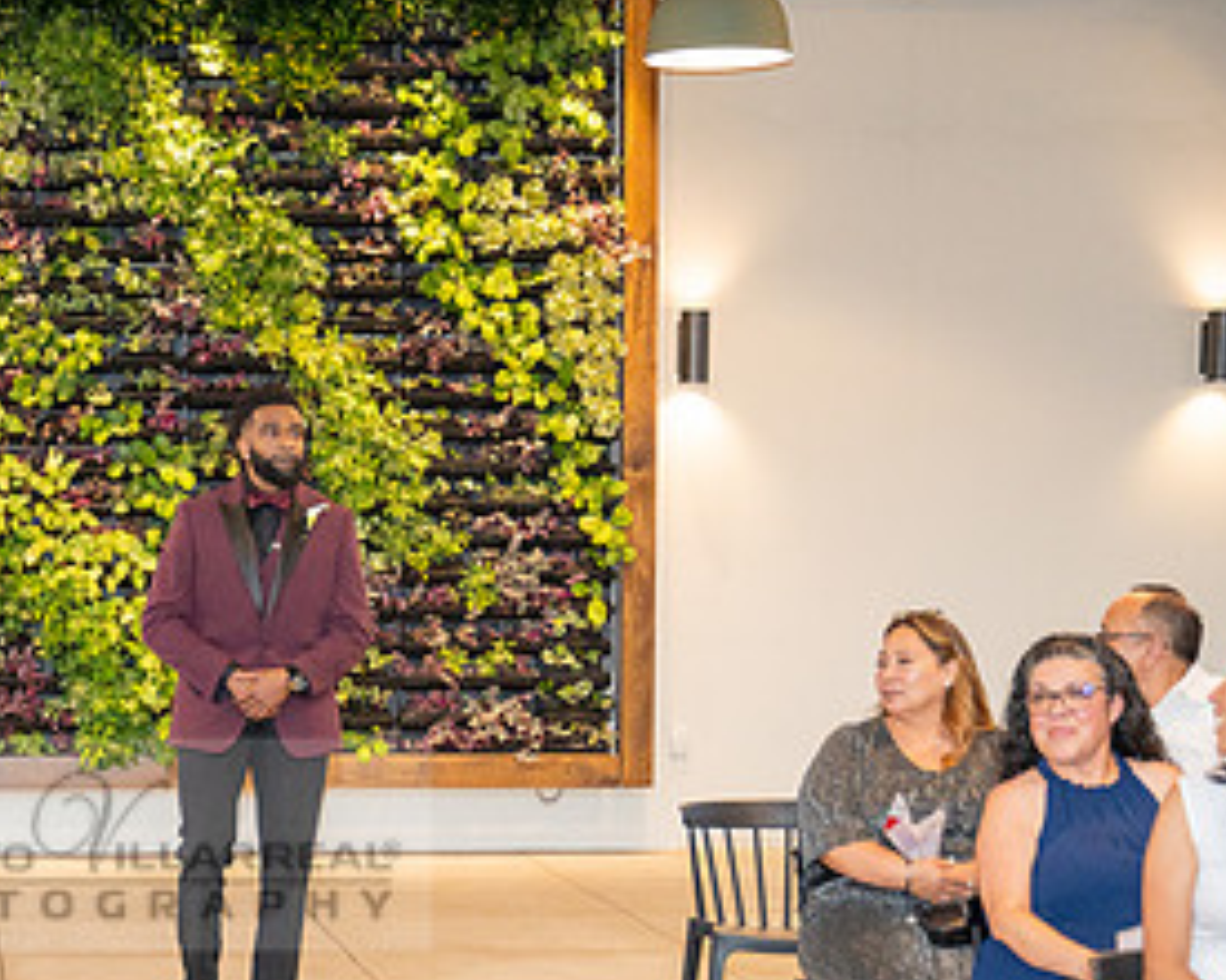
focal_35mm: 95
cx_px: 53
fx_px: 3447
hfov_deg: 19.7
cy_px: 844
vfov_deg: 16.0
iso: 1000
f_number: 2.8
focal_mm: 48
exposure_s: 1/200
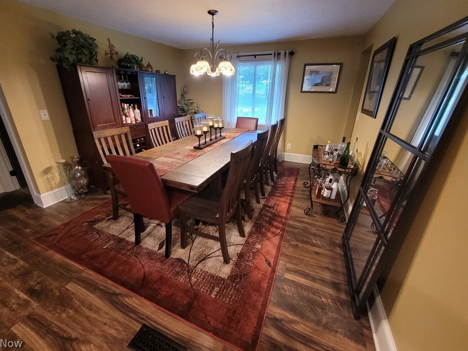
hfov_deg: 102.0
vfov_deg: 85.5
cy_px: 162
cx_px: 223
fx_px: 189
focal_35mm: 14
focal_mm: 1.74
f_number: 2.2
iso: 400
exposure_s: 1/30
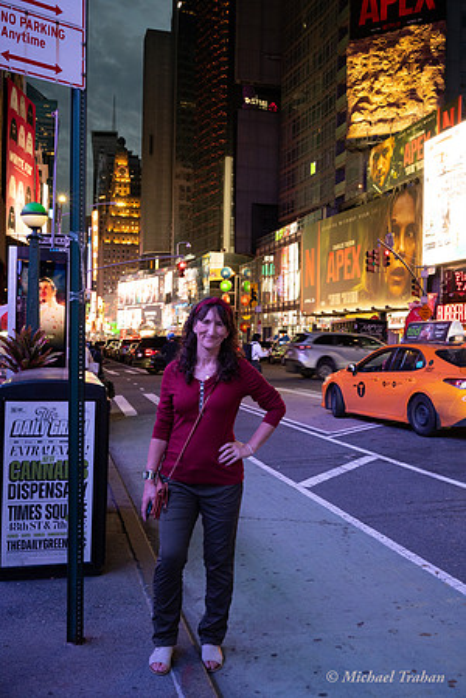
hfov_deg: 38.9
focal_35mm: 34
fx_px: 660
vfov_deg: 55.8
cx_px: 233
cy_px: 349
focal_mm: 34
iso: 3200
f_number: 14
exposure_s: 1/30
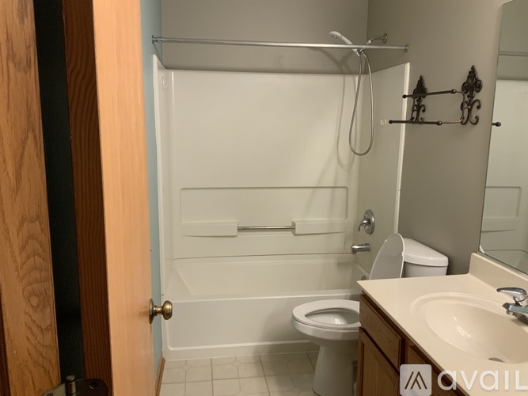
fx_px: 442
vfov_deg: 48.2
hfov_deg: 61.7
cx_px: 264
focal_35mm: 29
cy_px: 198
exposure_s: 1/60
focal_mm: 3
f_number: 1.8
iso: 100
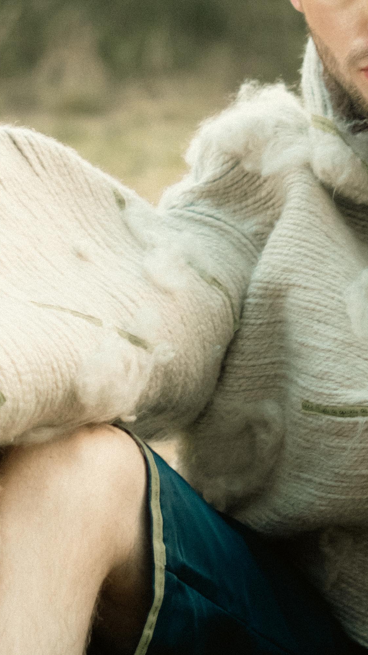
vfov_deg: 11.7
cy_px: 465
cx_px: 325
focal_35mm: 183
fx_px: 3175
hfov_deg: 6.6
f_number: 2.8
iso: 800
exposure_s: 1/125
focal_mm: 50
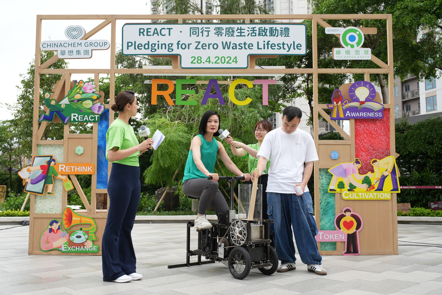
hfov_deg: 50.7
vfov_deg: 35.1
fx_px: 467
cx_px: 221
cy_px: 148
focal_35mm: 38
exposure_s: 1/200
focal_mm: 38
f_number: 5.6
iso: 200
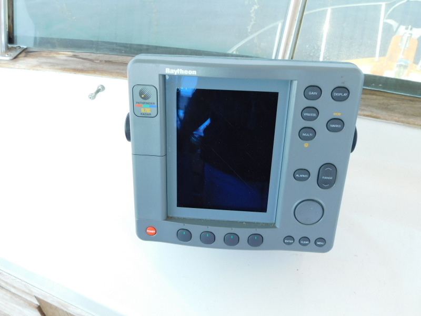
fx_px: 365
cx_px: 210
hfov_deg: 60.0
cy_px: 158
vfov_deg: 46.8
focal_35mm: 30
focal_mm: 5.3
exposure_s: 1/100
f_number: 3.2
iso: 125
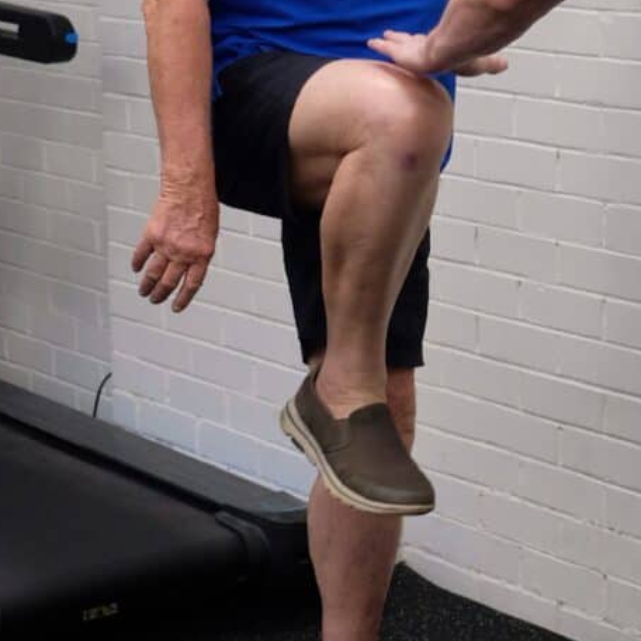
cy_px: 148
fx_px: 2158
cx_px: 575
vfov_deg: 16.8
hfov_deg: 16.7
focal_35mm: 103
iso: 1000
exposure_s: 1/250
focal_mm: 24.3
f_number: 3.2
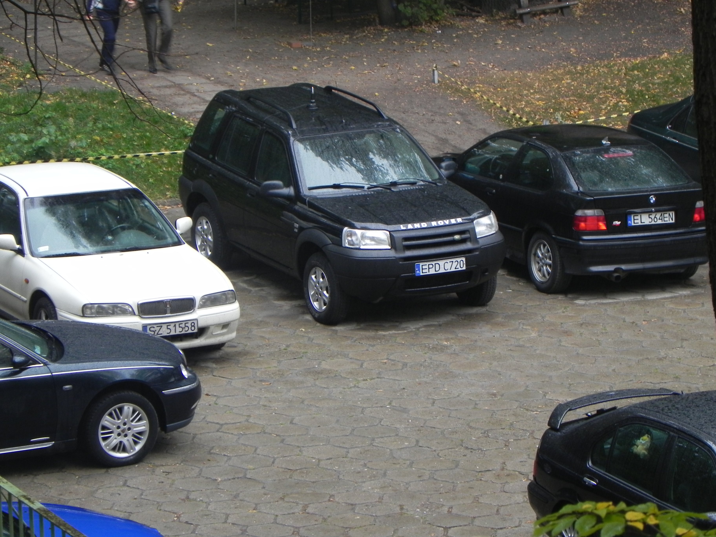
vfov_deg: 8.1
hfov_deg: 10.7
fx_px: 3806
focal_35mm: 184
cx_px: 358
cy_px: 268
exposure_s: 1/30
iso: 203
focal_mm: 32.7
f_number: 4.5
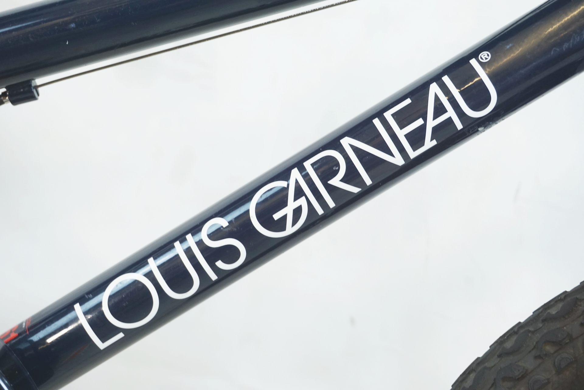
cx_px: 292
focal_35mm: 60
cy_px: 195
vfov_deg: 22.6
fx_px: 973
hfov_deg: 33.4
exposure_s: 1/40
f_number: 6.3
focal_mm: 40
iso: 800
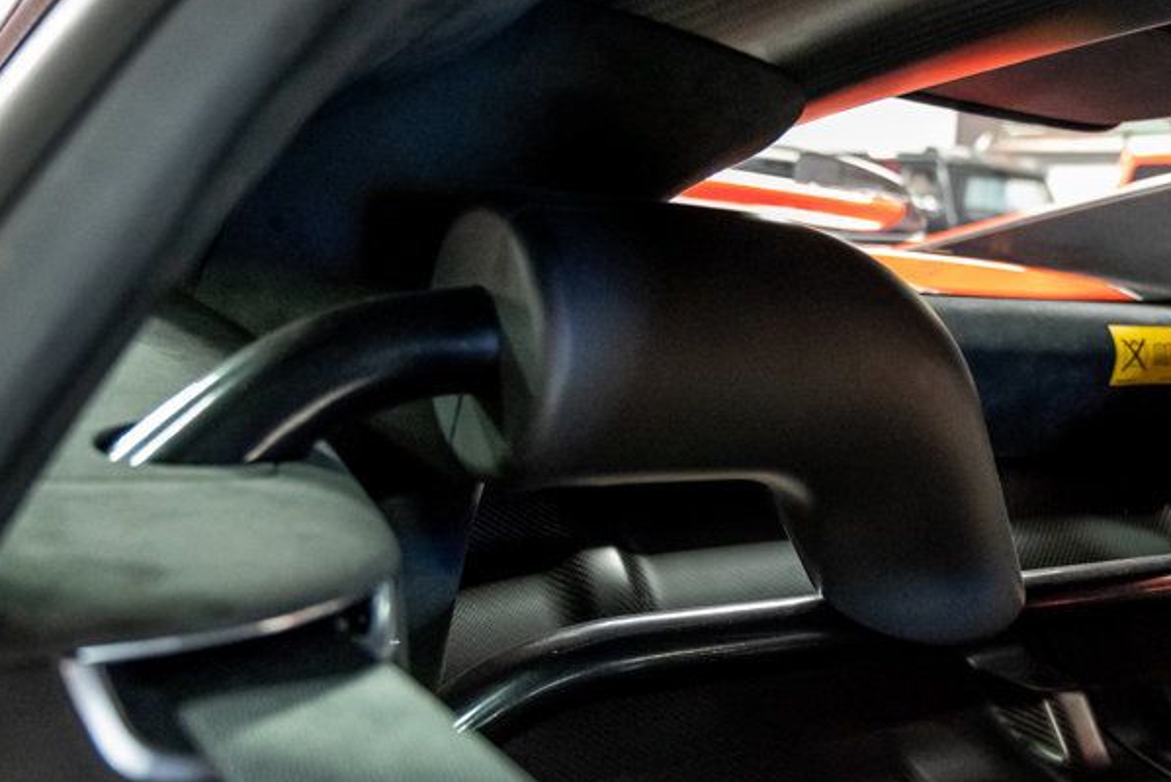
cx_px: 870
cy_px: 501
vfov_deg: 32.5
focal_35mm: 41
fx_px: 1334
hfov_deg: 45.8
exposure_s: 1/60
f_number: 4
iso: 10000
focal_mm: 24
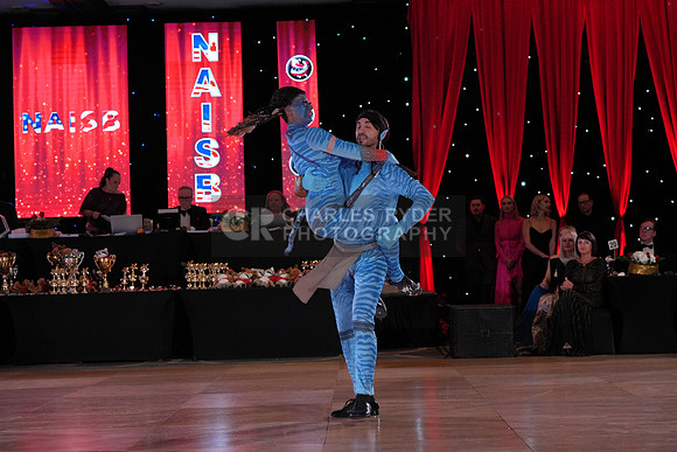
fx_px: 1317
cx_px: 338
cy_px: 226
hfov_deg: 28.8
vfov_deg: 19.5
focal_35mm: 70
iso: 1600
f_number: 5
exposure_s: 1/400
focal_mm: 70
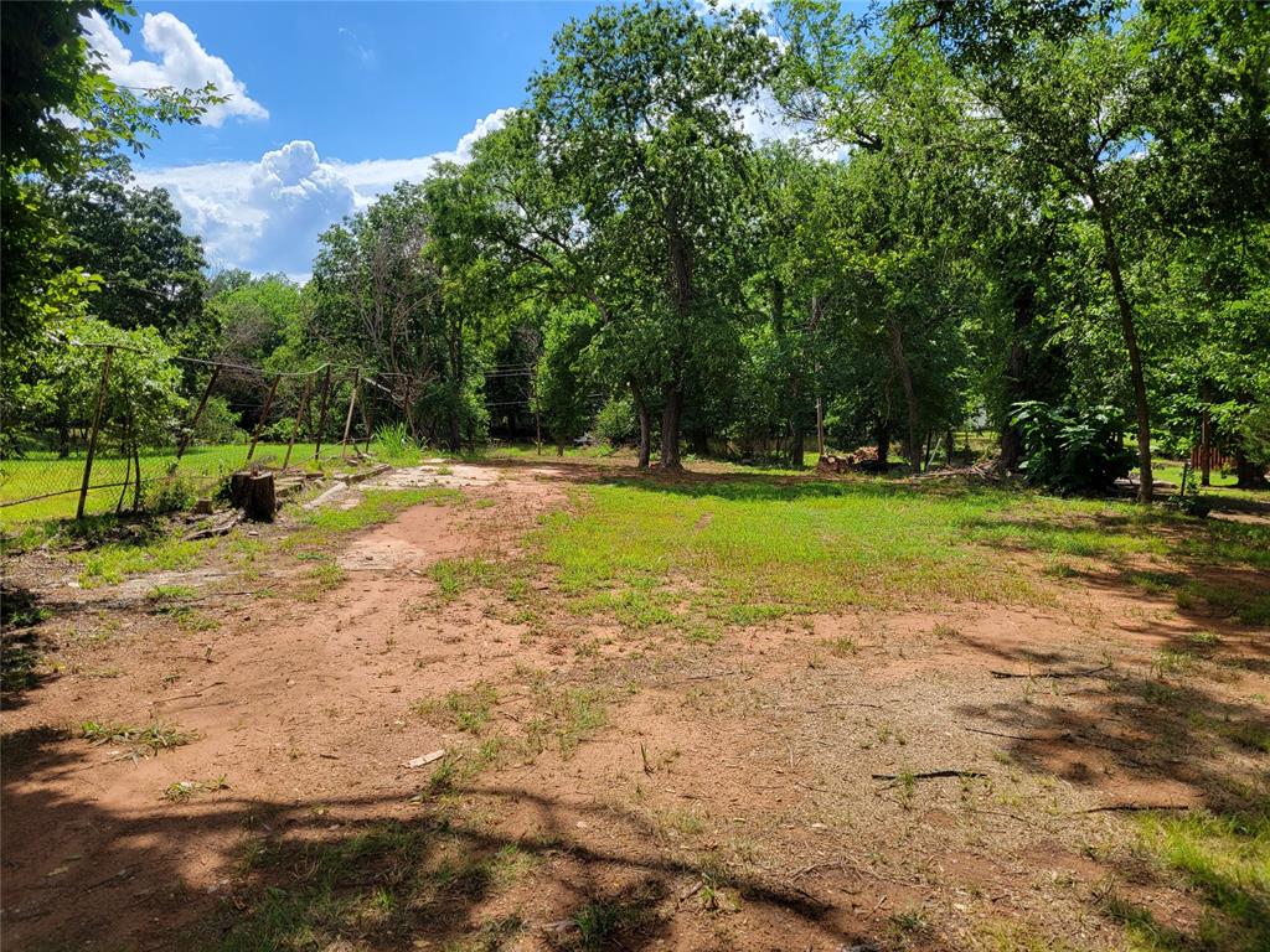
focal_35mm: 26
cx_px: 635
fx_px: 954
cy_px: 476
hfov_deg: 67.3
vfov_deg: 53.1
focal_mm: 5.4
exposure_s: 1/2145
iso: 40
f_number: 1.8
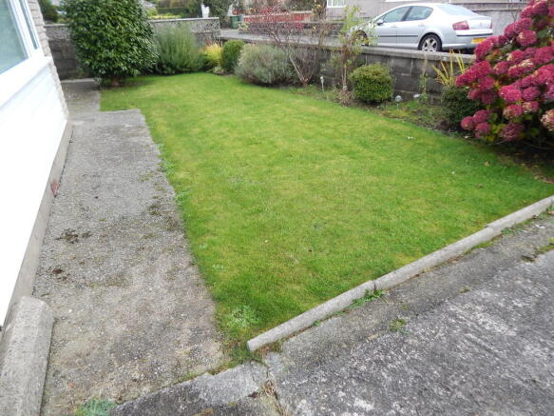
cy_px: 208
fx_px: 368
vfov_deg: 58.9
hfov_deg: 73.9
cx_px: 277
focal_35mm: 23
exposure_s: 1/125
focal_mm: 4
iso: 125
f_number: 3
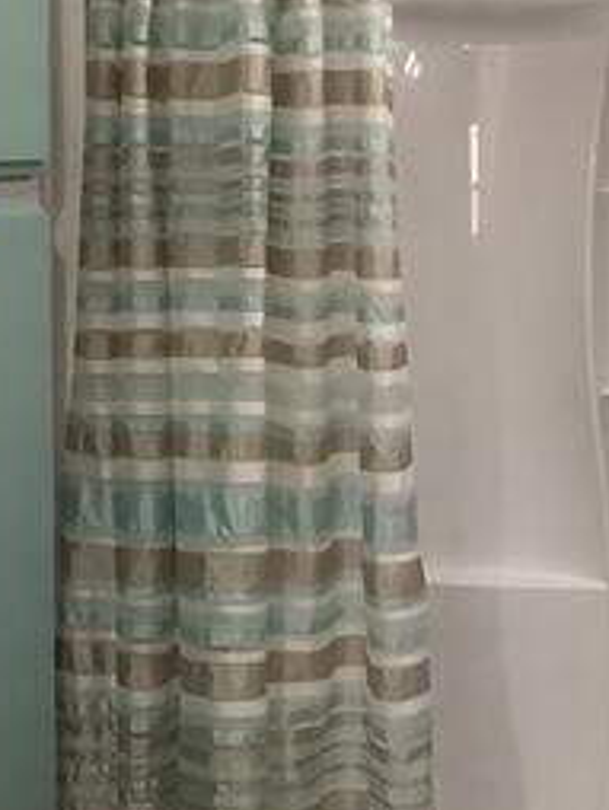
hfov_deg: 18.9
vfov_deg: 25.0
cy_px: 450
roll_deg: +0.3
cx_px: 265
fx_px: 1827
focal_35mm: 78
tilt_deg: -9.1
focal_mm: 3.3
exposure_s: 1/40
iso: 320
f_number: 2.4
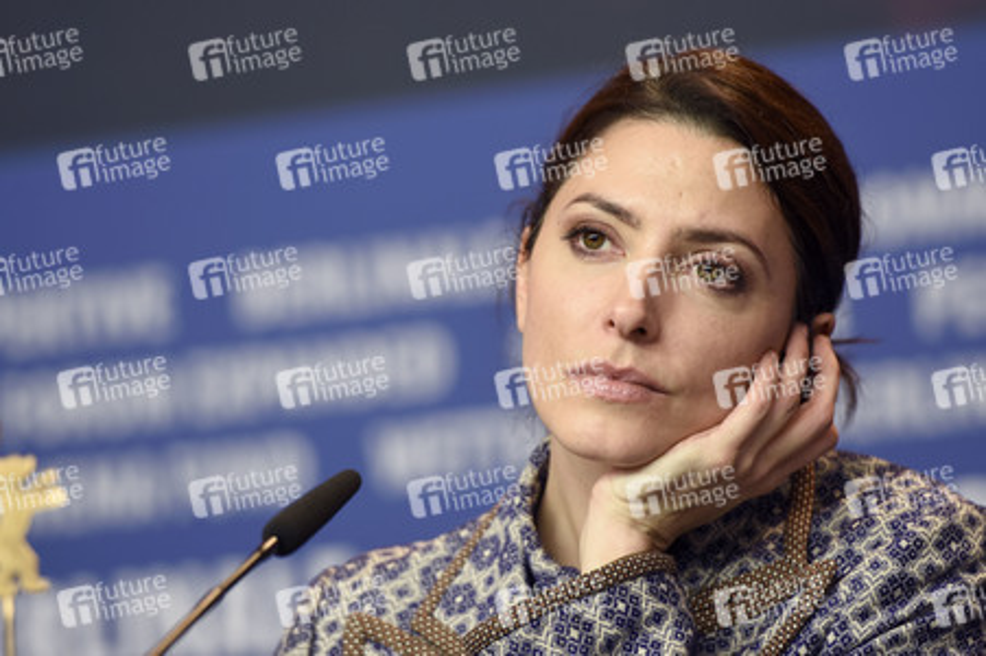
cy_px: 328
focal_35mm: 300
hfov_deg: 6.9
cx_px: 493
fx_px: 8210
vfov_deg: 4.6
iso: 640
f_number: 3.2
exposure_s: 1/320
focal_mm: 200
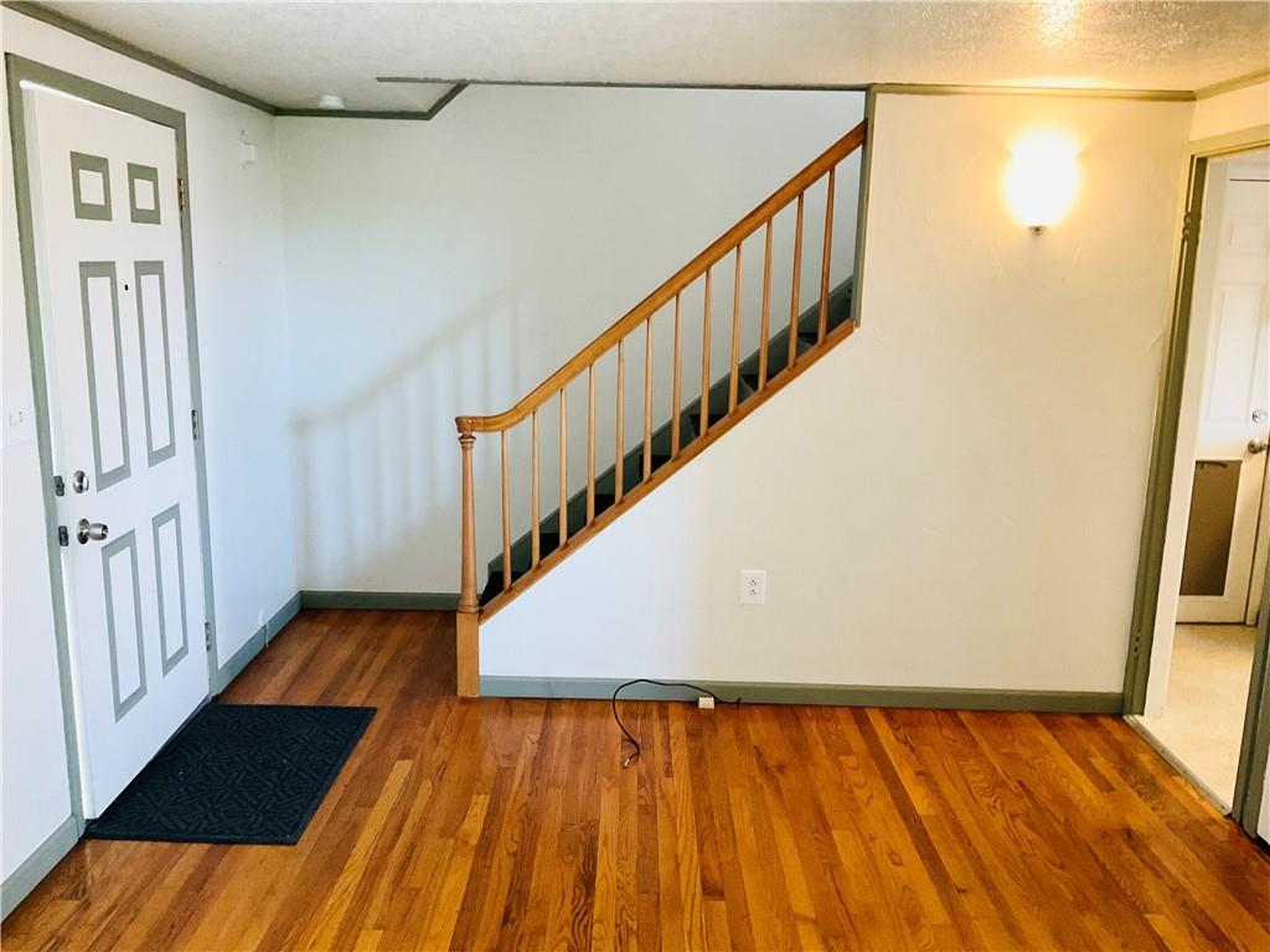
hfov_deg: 61.7
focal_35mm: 29
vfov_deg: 48.2
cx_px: 635
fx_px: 1064
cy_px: 476
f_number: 1.8
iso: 250
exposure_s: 1/40
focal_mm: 3
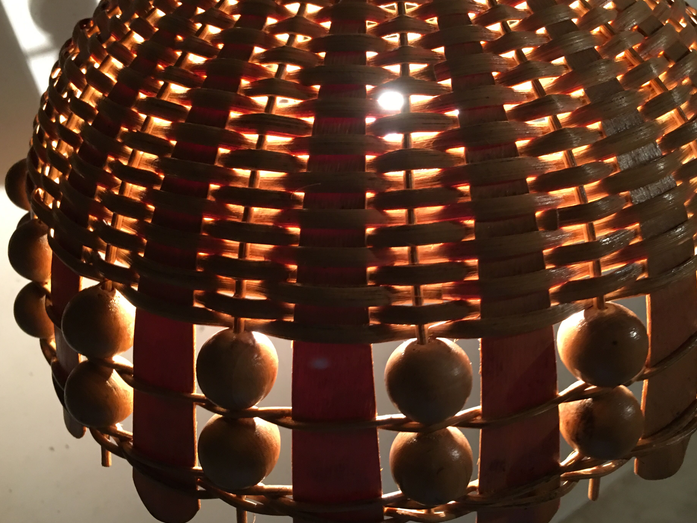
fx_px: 644
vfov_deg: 44.2
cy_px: 249
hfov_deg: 56.8
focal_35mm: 32
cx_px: 356
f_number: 2.2
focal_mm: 4.15
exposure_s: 1/17
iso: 100
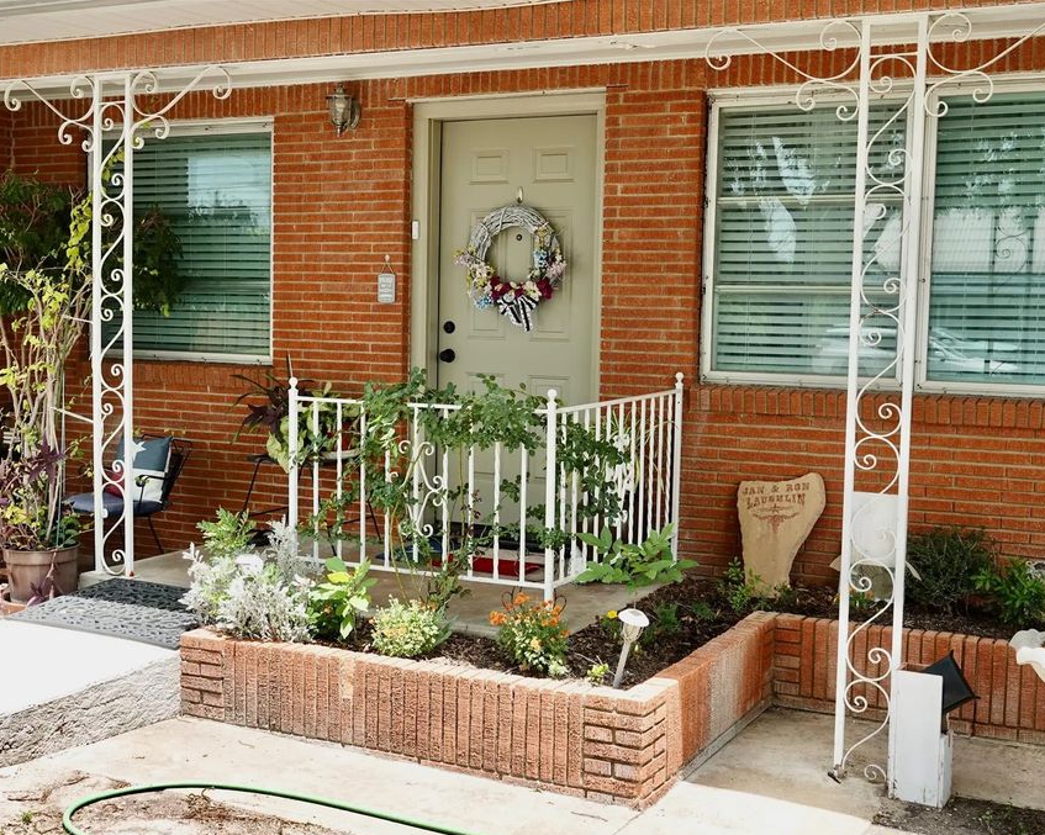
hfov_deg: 43.8
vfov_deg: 35.7
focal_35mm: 42
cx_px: 519
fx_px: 1299
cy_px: 420
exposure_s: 1/250
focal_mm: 13.7
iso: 100
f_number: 4
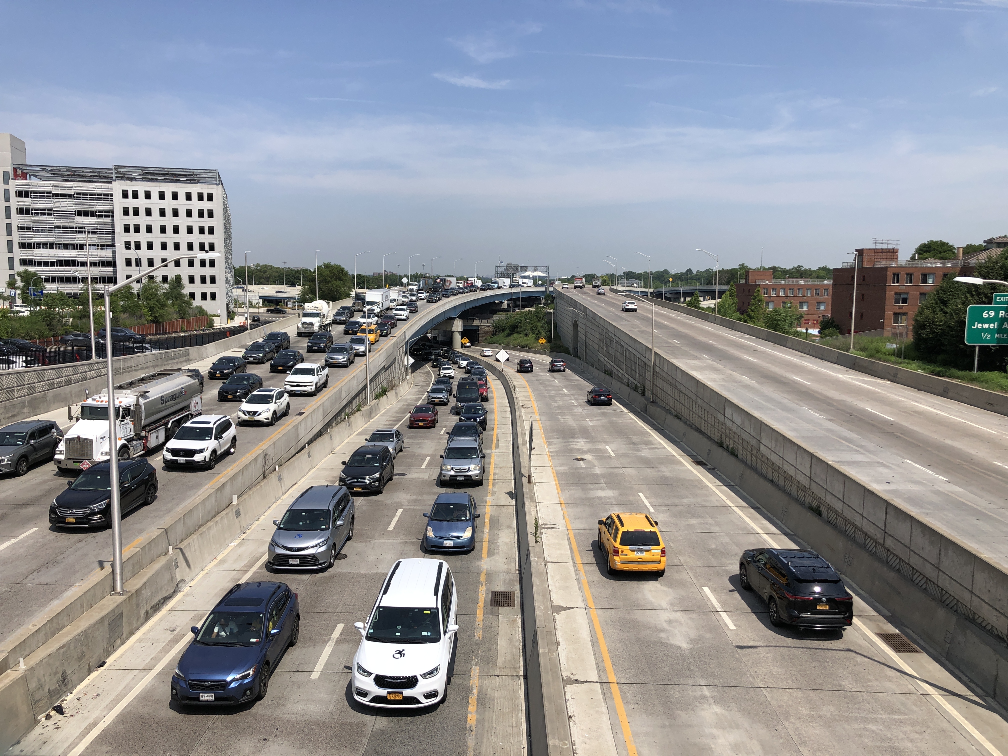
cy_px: 378
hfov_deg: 63.4
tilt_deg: -7.0
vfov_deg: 49.7
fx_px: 815
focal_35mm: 28
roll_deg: +0.2
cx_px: 504
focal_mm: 4
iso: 20
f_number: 1.8
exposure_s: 1/2857
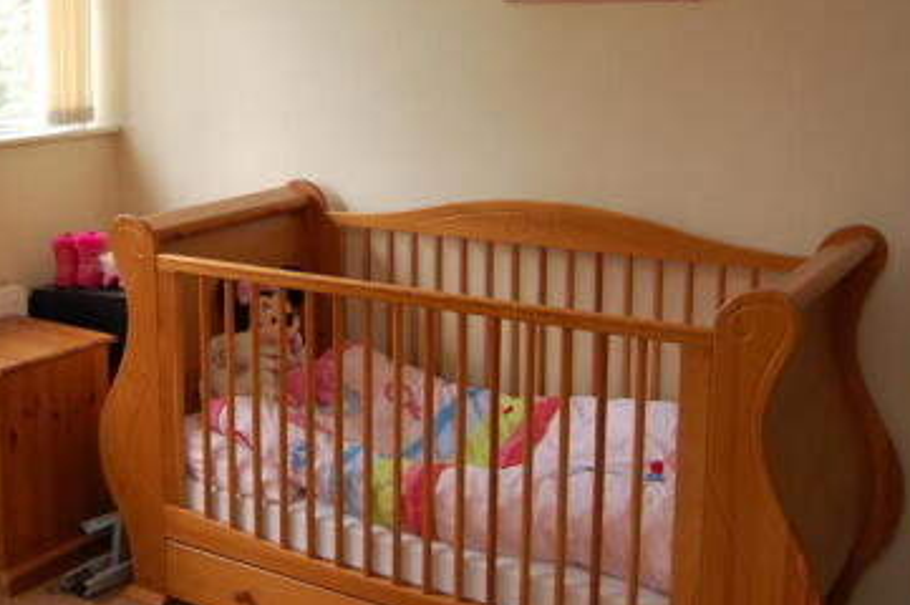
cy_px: 197
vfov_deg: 27.3
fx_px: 1237
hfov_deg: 39.0
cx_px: 199
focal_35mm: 49
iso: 200
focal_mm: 18
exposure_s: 1/60
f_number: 4
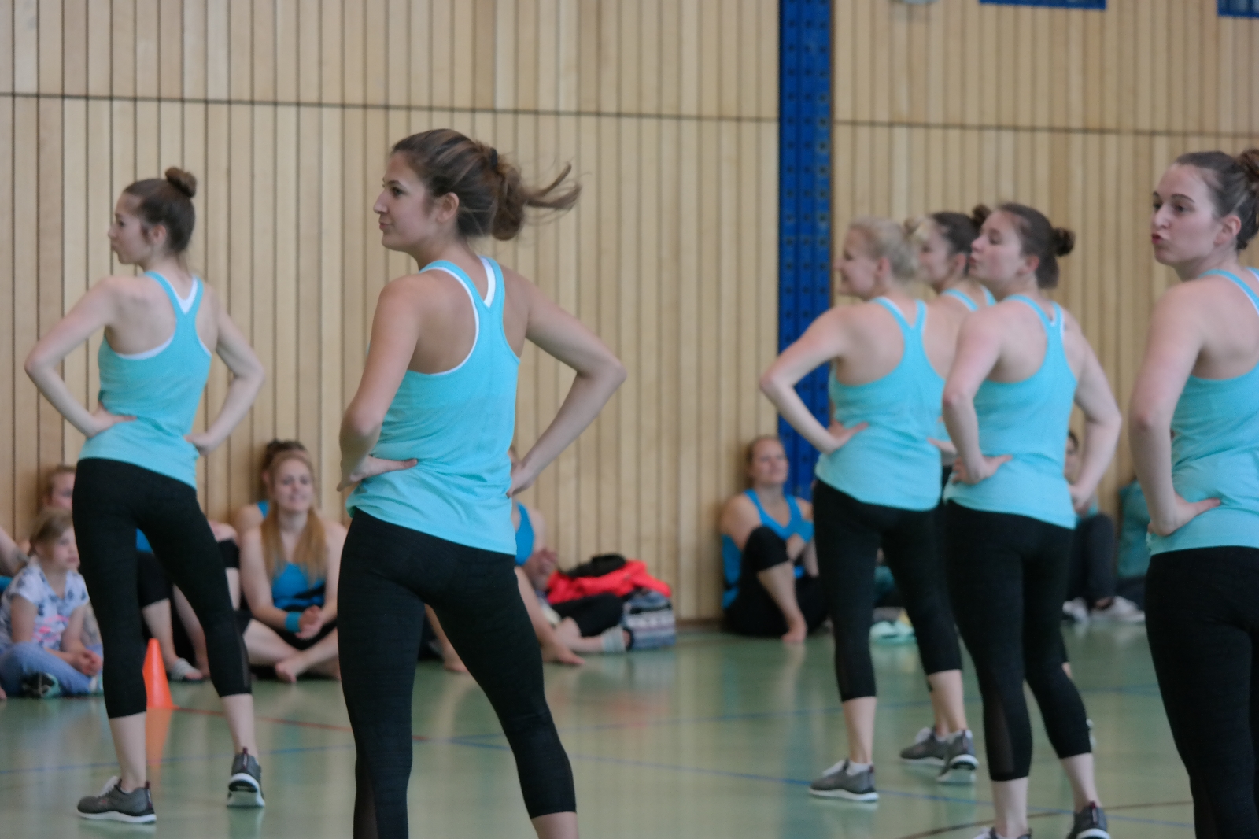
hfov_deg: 15.0
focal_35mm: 137
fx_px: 4790
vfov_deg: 10.0
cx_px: 630
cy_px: 420
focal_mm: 89
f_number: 5
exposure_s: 1/125
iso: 1600
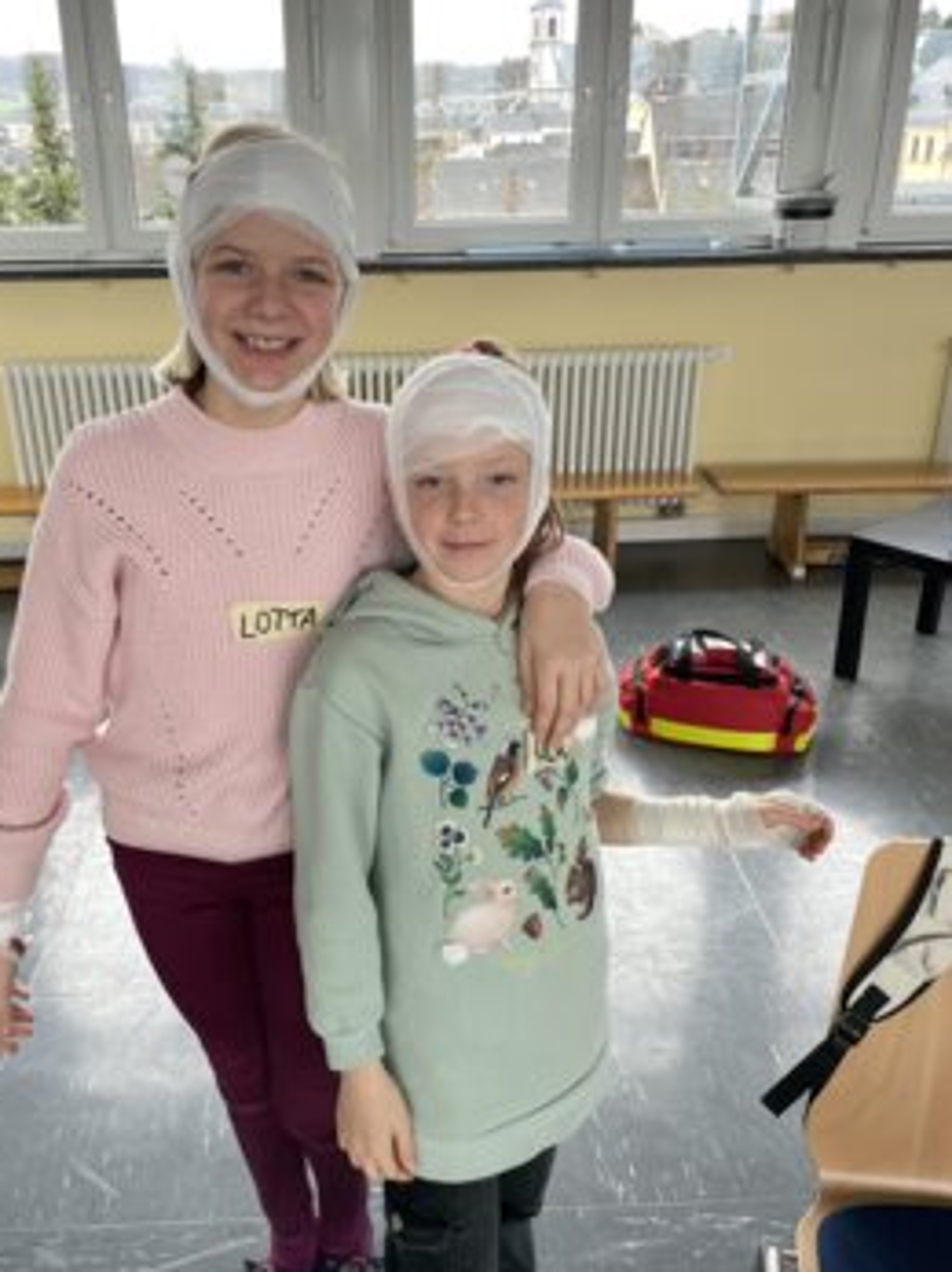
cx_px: 406
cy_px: 601
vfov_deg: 59.9
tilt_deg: -22.7
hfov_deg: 46.6
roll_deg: +0.9
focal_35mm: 30
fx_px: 1101
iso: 100
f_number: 1.6
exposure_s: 1/121
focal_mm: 4.2
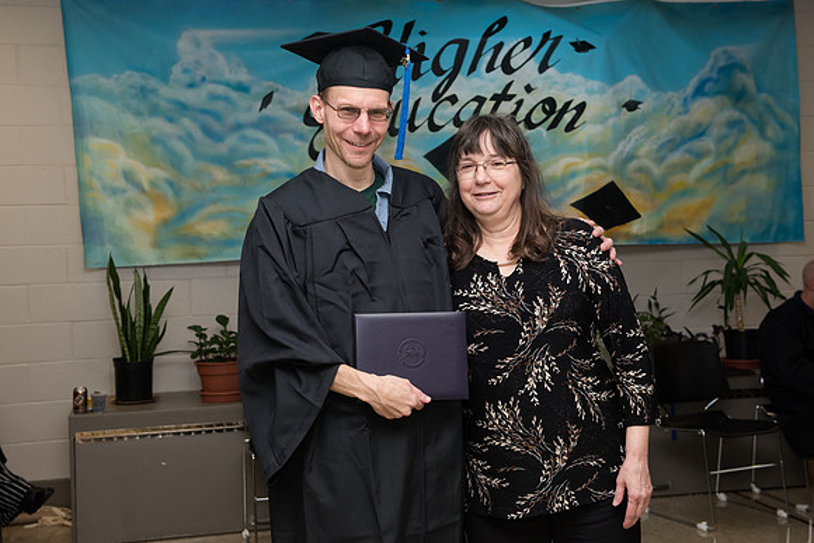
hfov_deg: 39.6
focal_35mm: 50
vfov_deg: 27.0
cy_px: 272
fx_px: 1131
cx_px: 407
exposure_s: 1/160
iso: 1600
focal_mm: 50
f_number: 7.1
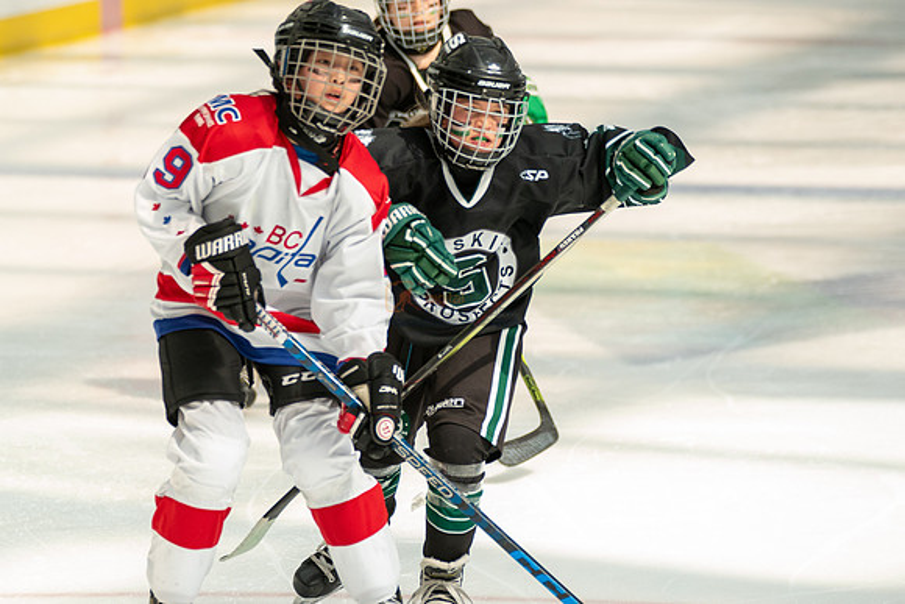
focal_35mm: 276
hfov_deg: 7.5
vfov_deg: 5.0
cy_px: 350
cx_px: 342
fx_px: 6945
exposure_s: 1/2500
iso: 1600
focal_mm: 197
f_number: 3.5
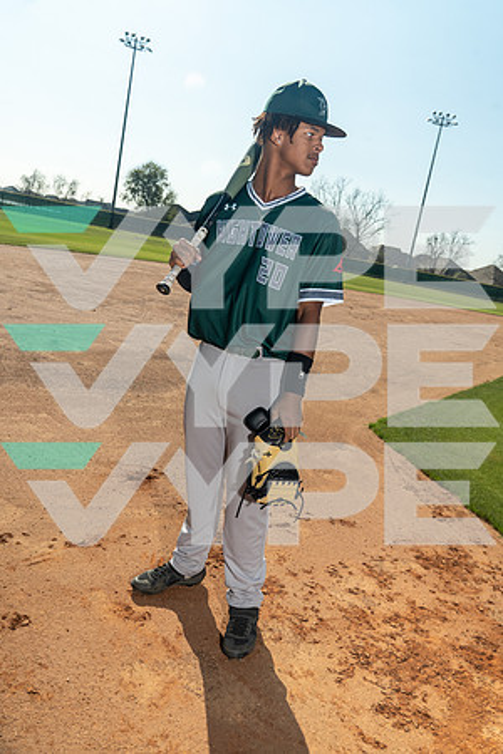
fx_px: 608
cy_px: 377
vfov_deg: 63.7
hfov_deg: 45.0
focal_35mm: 29
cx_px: 252
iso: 500
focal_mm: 29
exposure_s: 1/200
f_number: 7.1
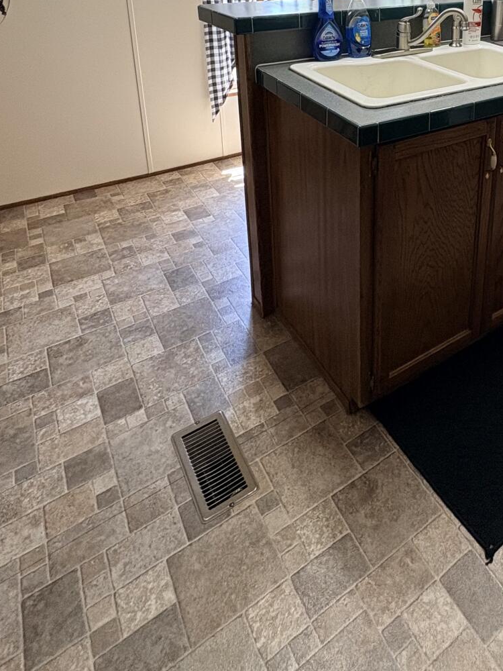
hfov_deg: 45.9
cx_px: 435
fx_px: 542
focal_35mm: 28
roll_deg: -1.9
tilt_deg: -14.5
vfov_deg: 56.1
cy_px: 86
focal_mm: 2.22
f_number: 2.2
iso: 200
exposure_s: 1/120
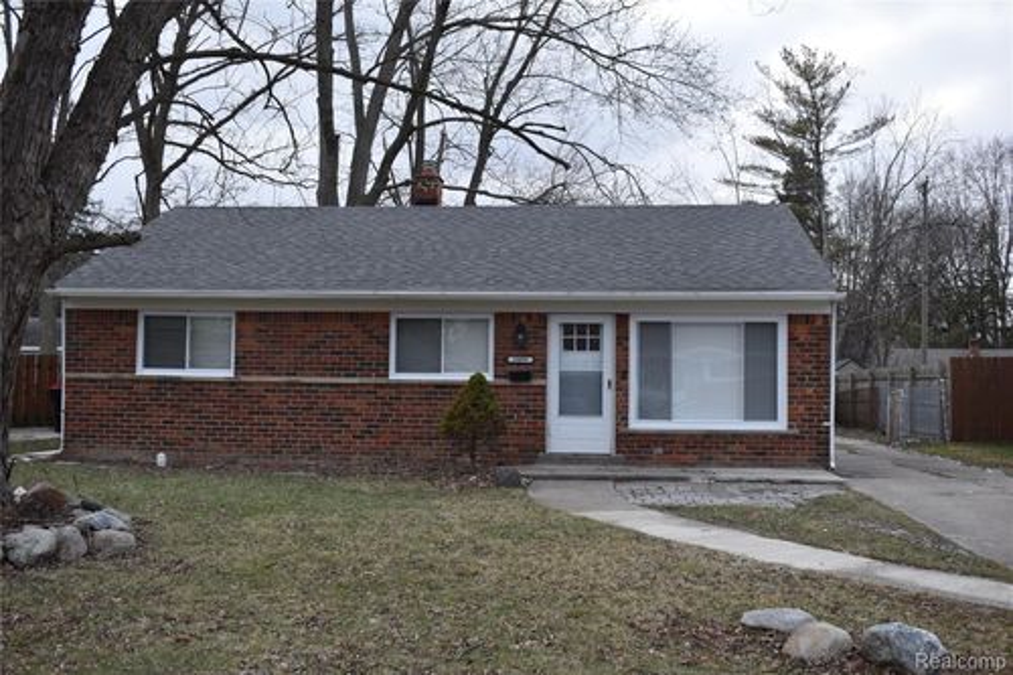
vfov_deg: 35.5
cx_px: 506
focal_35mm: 38
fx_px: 1055
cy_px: 338
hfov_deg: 51.3
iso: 280
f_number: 5.6
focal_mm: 25
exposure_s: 1/250
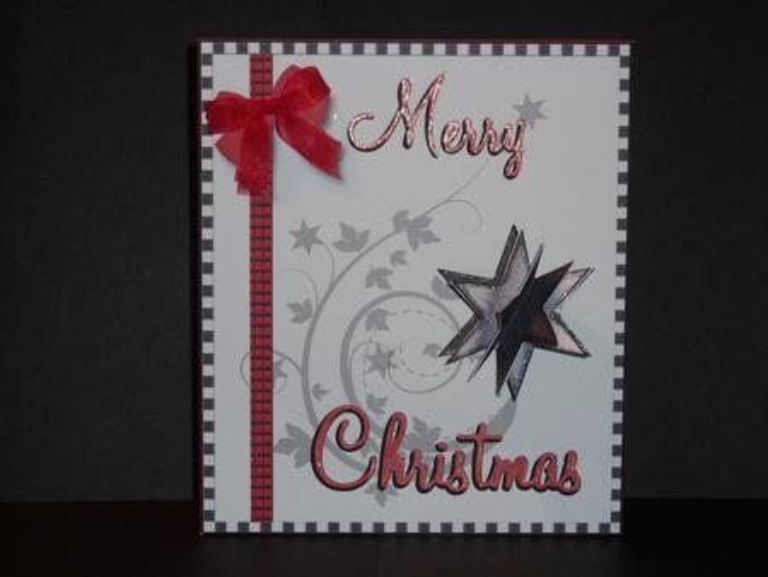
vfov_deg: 16.4
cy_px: 288
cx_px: 384
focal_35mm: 90
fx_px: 1998
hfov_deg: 21.8
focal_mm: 14.7
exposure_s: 1/40
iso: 100
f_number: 4.3
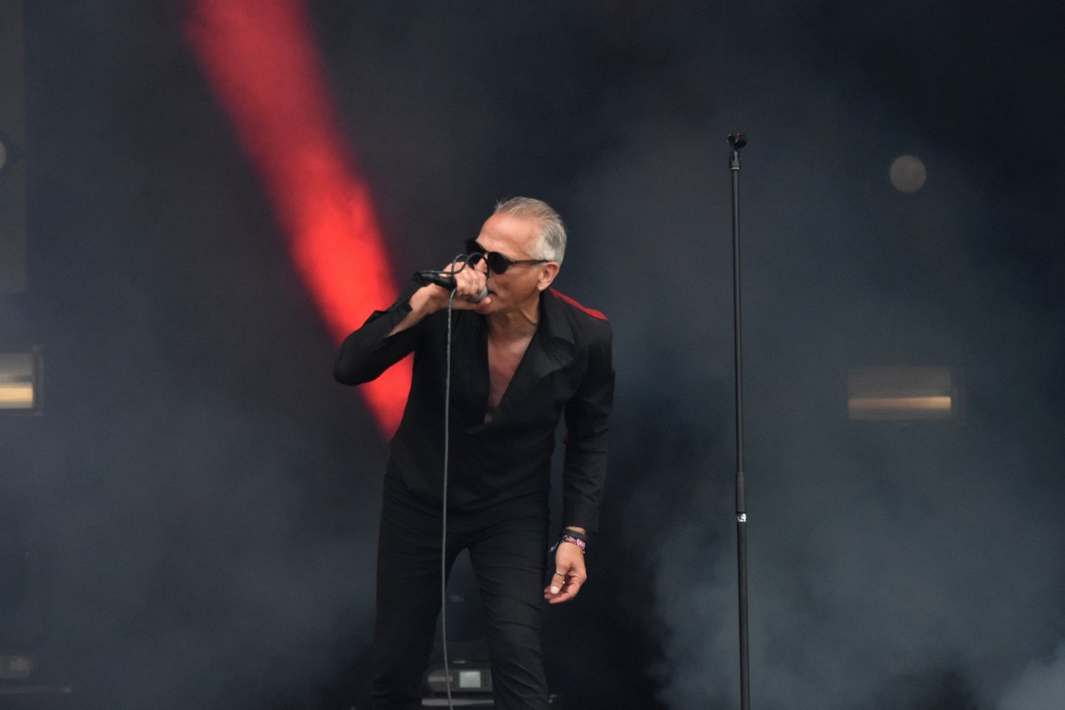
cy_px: 355
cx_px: 532
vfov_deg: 8.2
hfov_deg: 12.2
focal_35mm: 168
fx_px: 4970
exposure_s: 1/5000
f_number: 2.8
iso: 1250
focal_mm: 112
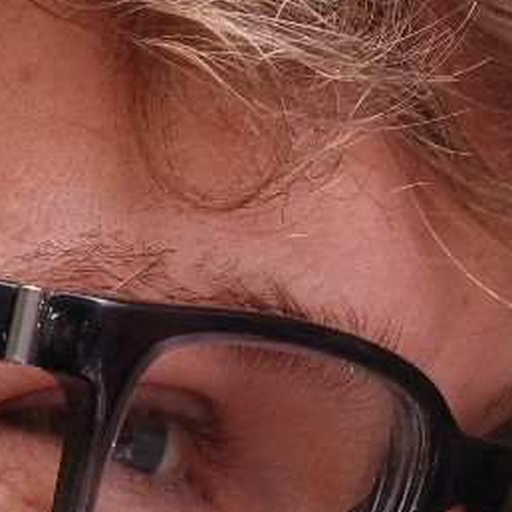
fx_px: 7329
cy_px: 780
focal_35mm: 438
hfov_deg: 4.0
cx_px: -10
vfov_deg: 4.0
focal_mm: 50
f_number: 8
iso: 400
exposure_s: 1/125
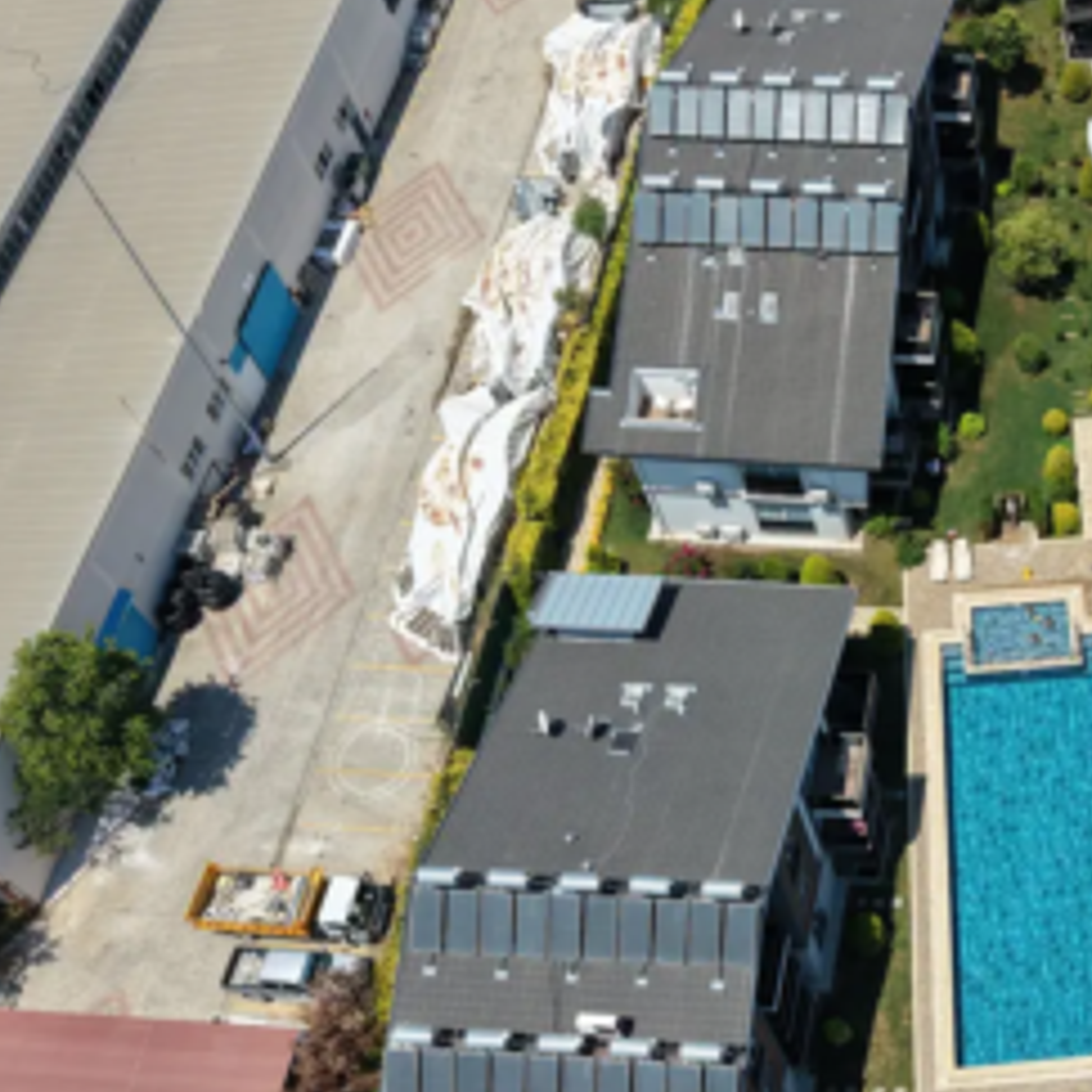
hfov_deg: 30.5
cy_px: 656
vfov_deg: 33.3
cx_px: 1141
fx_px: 1820
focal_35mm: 51
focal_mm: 8.67
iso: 200
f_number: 1.8
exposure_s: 1/5000
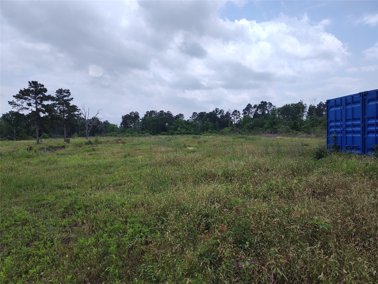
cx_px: 189
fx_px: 251
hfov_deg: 73.9
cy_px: 142
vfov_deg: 58.9
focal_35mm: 23
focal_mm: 5.56
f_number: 1.88
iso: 100
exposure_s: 1/3883
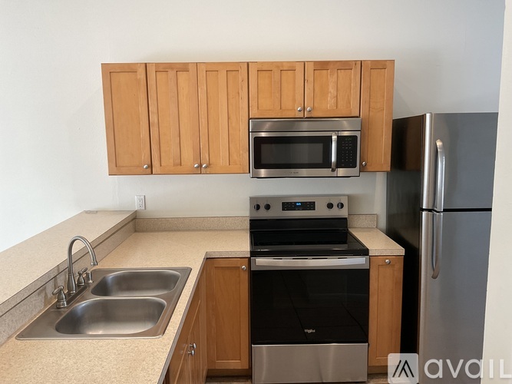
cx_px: 256
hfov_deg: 61.7
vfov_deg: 48.2
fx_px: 429
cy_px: 192
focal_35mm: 29
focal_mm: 3
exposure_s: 1/60
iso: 50
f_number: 1.8
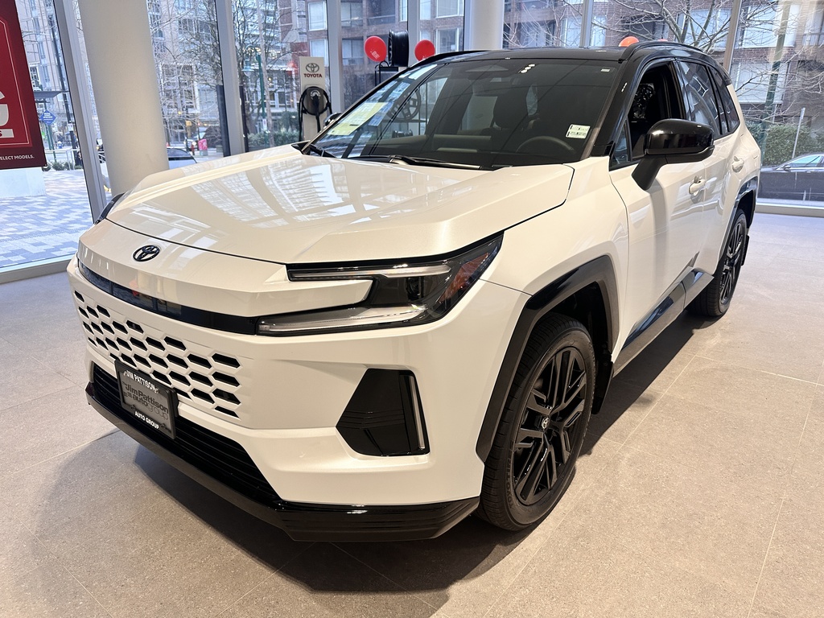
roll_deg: -0.1
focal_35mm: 24
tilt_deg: -17.5
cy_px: 309
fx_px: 571
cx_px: 412
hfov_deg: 71.6
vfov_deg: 56.8
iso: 200
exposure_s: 1/100
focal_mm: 6.86
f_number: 1.78
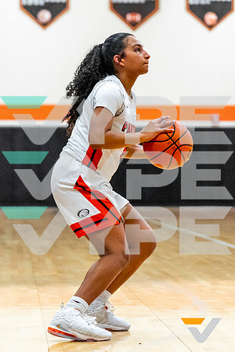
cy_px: 155
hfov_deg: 10.0
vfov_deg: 14.9
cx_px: 168
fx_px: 1344
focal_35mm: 137
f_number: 2.8
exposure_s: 1/1250
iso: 2000
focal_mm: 76
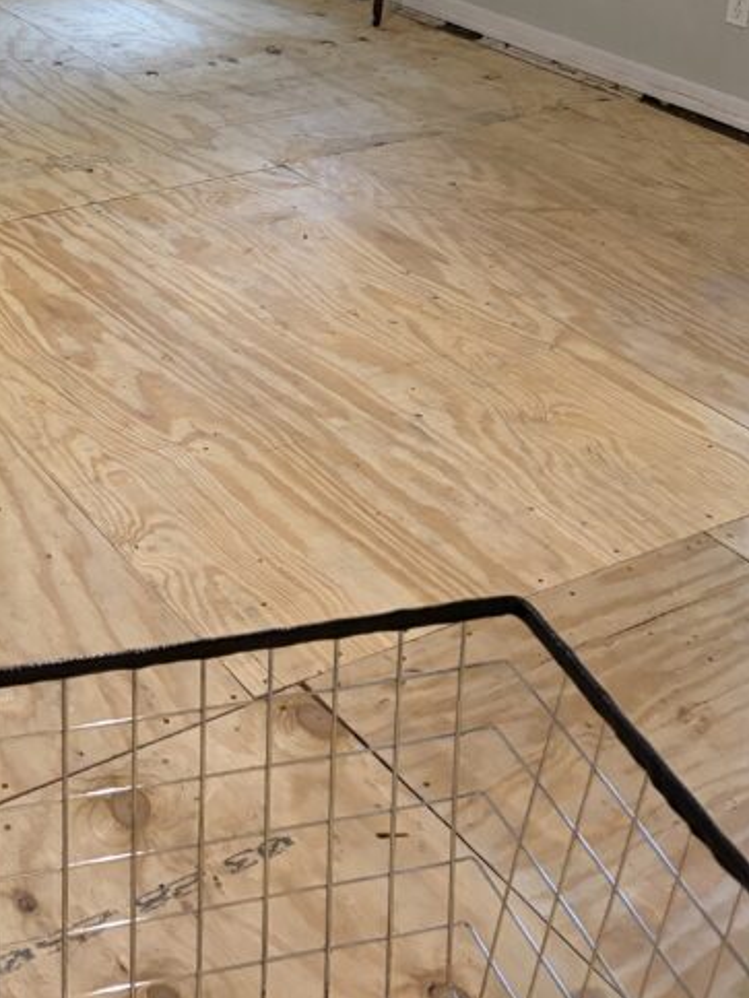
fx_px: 1587
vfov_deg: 33.1
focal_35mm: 55
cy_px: 91
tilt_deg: -18.1
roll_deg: -1.0
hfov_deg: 25.6
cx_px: 60
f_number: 1.6
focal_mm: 5.96
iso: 400
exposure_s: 1/40
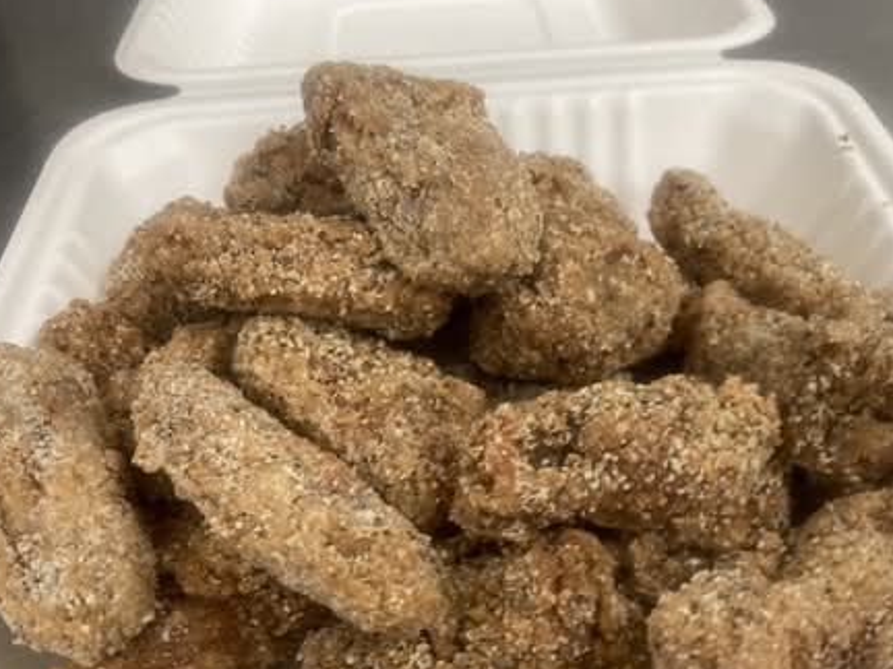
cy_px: 421
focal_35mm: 38
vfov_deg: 37.5
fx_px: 980
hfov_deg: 49.0
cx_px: 446
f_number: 1.8
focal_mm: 3.99
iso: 125
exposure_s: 1/60
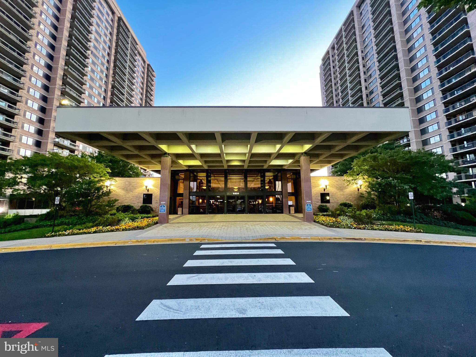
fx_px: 179
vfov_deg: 89.9
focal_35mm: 13
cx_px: 238
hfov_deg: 106.2
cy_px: 178
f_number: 1.8
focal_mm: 1.57
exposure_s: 1/40
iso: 800
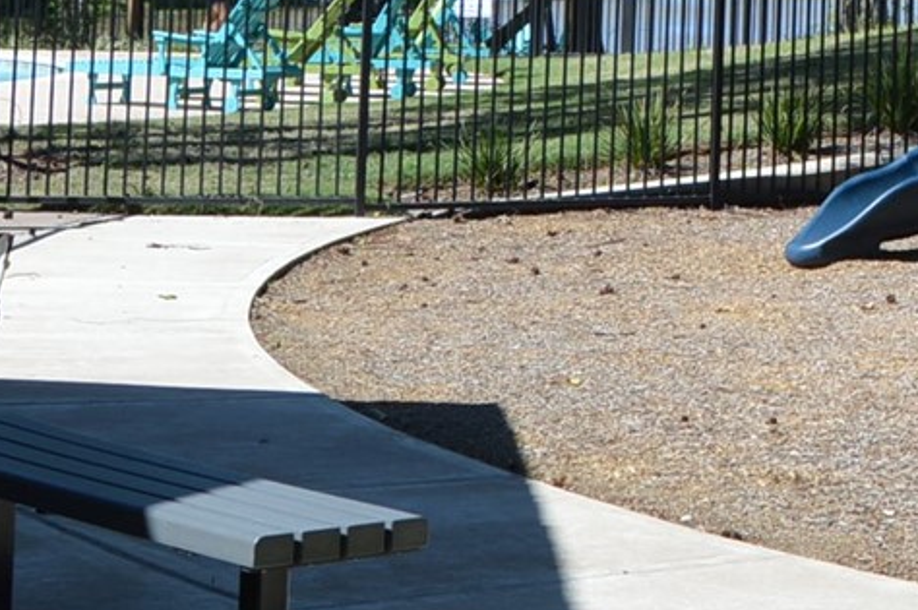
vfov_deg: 10.5
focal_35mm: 124
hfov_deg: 14.9
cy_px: -389
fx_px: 3159
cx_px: 1506
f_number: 7.1
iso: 100
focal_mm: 18
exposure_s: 1/200
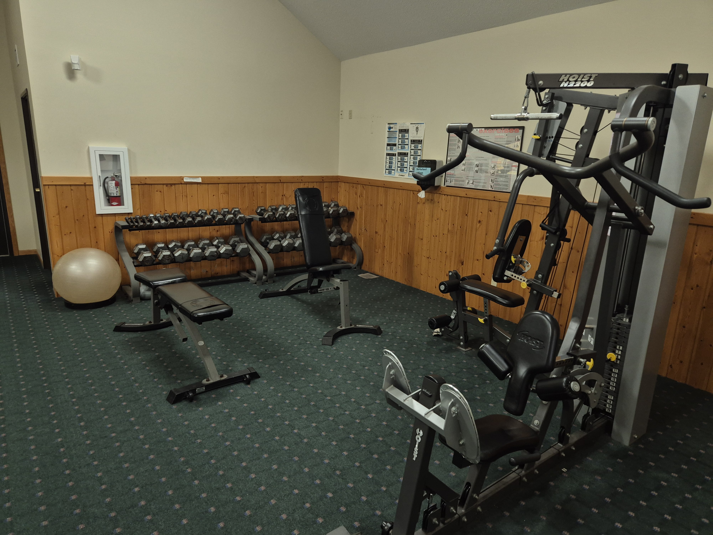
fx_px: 474
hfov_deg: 73.9
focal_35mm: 23
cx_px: 356
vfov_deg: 58.9
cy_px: 268
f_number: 1.8
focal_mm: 5.4
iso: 160
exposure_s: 1/120
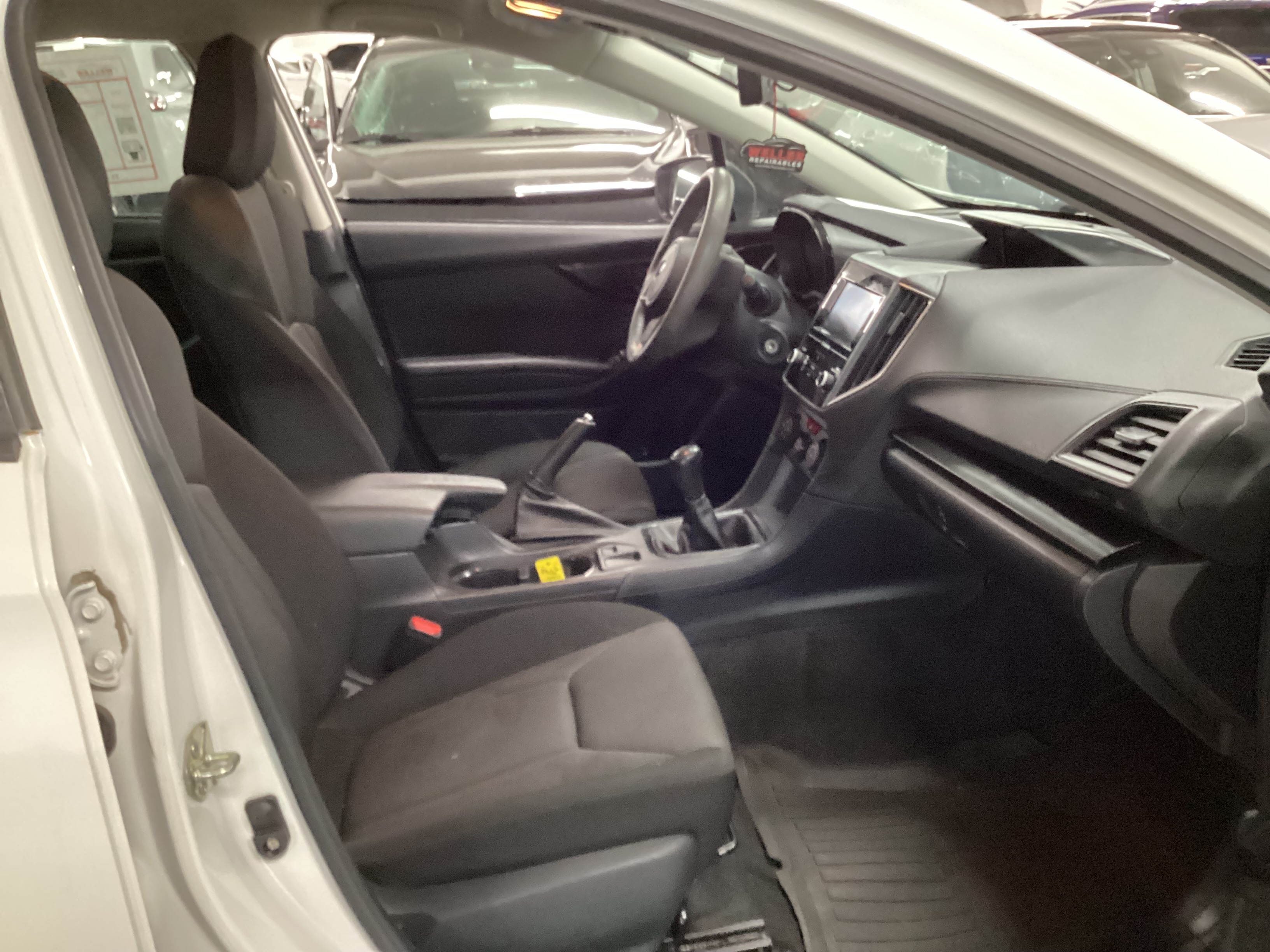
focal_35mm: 31
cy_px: 476
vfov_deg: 45.4
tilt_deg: -22.6
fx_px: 1137
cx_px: 635
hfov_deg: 58.4
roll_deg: +0.1
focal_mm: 3.3
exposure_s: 1/30
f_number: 2.4
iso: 640
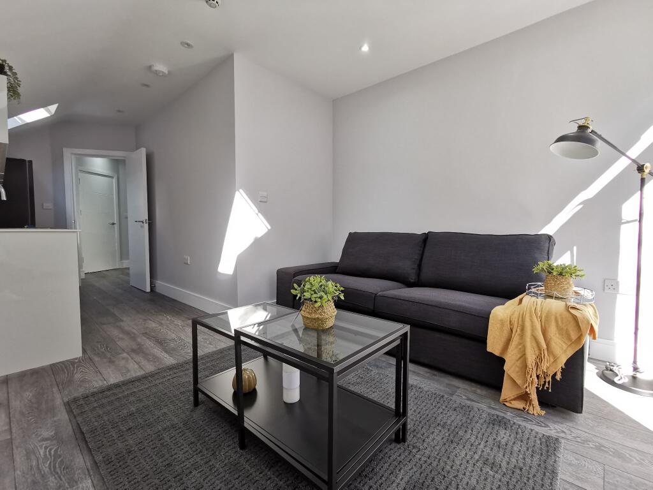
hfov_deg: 94.5
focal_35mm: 16
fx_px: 302
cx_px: 326
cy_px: 245
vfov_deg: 78.1
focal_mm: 2.35
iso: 100
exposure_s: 1/50
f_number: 2.2
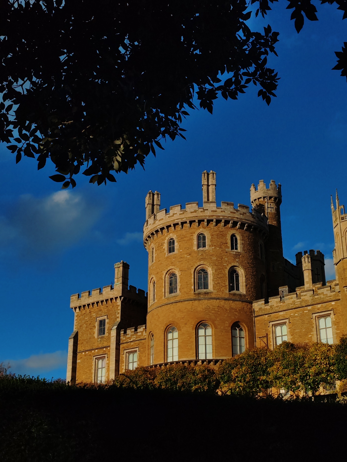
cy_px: 231
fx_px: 722
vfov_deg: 35.5
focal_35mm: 54
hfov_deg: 27.0
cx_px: 174
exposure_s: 1/3300
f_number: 1.9
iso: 50
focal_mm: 6.12
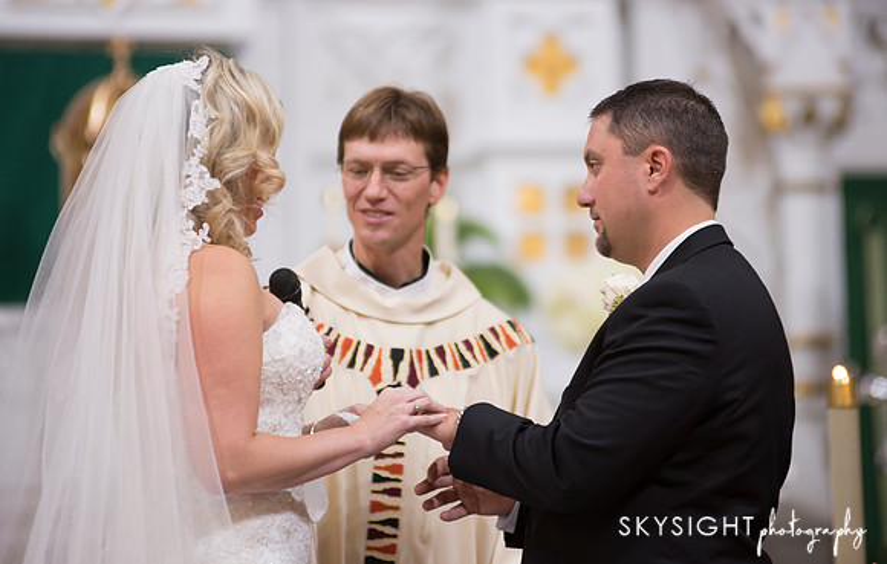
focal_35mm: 233
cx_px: 498
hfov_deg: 9.0
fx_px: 5652
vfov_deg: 5.7
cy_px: 237
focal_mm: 200
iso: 2000
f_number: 2.8
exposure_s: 1/250
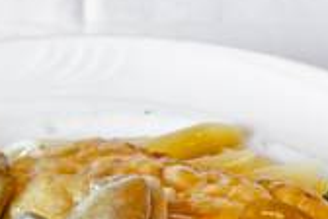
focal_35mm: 178
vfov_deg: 7.5
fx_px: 1622
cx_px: 94
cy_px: 400
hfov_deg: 11.5
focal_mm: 29
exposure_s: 1/3
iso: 400
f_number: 8
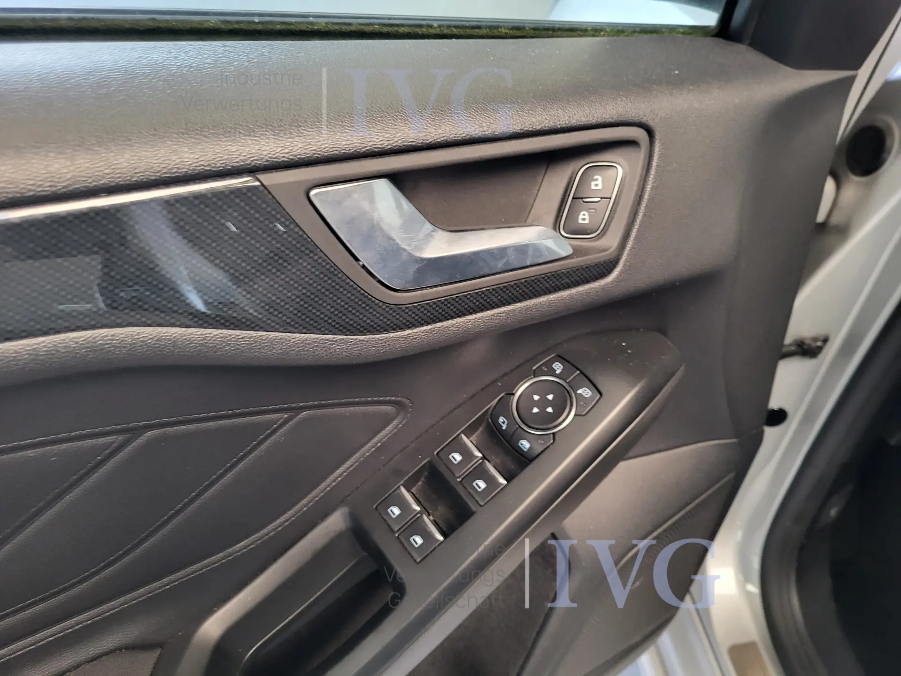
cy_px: 338
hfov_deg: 67.3
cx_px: 450
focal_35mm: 26
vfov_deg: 53.1
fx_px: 677
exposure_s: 1/50
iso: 320
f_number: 1.8
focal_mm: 5.4
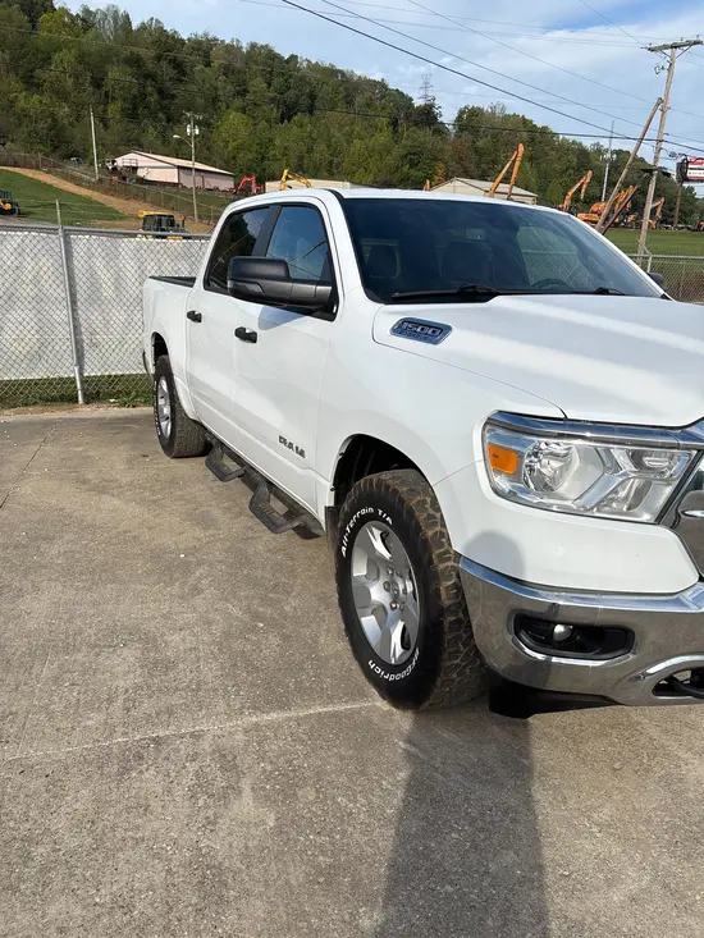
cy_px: 469
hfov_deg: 53.1
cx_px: 352
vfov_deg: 67.3
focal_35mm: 26
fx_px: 705
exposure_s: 1/3205
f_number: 1.6
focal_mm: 5.96
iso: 50
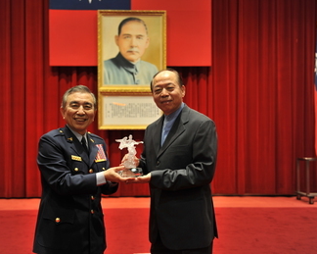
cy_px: 127
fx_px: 413
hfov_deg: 41.9
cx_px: 139
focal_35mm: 44
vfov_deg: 34.1
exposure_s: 1/125
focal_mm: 38
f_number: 2.8
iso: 450
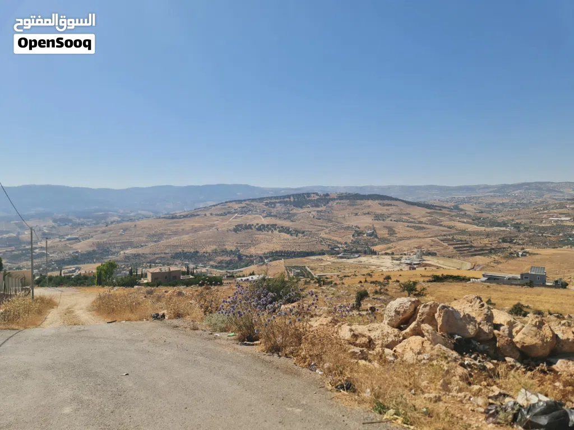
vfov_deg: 54.9
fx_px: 415
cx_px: 287
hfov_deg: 69.4
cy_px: 215
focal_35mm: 25
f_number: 1.8
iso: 50
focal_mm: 7
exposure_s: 1/1736
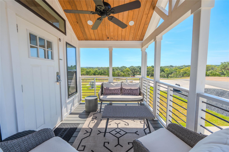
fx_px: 89
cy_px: 76
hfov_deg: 104.3
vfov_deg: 81.1
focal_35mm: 14
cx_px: 114
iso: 100
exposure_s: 1/2000
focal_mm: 14
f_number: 4
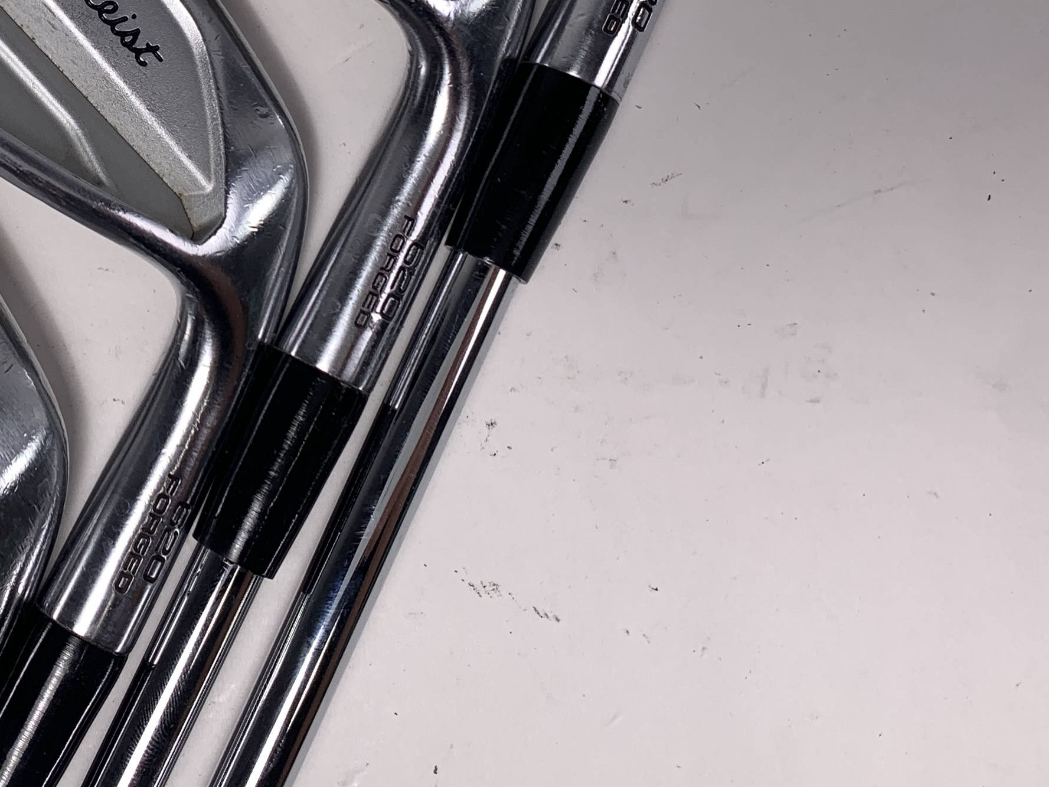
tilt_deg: -82.5
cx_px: 84
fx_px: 1788
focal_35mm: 59
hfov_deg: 31.0
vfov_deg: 24.1
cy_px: 79
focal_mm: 4.25
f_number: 1.8
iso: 25
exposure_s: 1/248
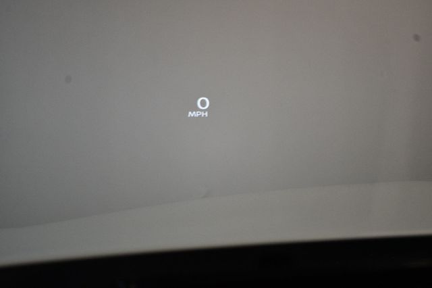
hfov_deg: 24.8
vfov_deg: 16.6
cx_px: 216
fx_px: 983
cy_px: 144
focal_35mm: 82
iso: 1100
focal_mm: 55
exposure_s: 1/125
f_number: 5.6
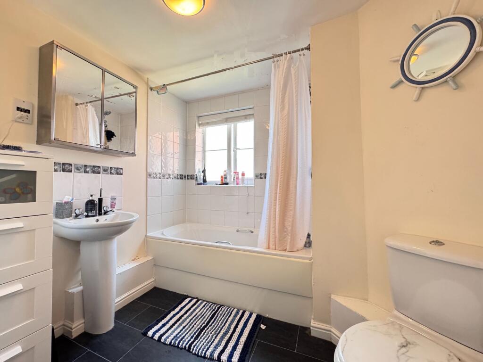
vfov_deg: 85.7
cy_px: 181
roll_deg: -0.5
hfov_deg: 102.1
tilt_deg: +0.4
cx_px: 242
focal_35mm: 14
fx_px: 195
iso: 320
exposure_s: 1/60
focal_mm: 2.22
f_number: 2.2
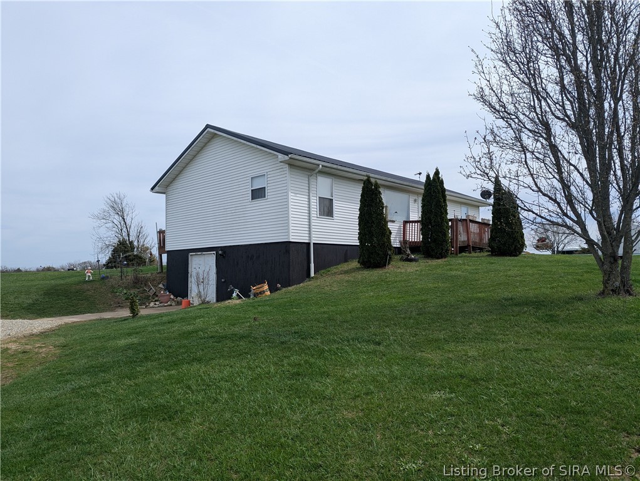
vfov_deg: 56.9
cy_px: 240
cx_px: 320
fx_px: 444
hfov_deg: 71.5
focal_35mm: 24
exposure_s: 1/2309
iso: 47
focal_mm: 6.81
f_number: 1.85
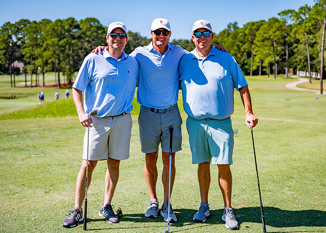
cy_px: 114
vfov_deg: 24.8
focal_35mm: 57
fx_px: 530
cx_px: 175
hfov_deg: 34.2
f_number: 2.8
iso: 100
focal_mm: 48
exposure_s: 1/2000
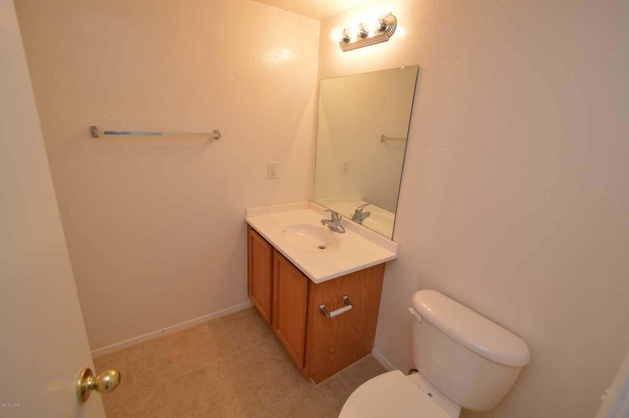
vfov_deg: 77.2
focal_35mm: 15
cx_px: 314
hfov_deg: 100.4
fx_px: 262
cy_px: 209
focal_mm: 10
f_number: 4
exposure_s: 1/60
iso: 320
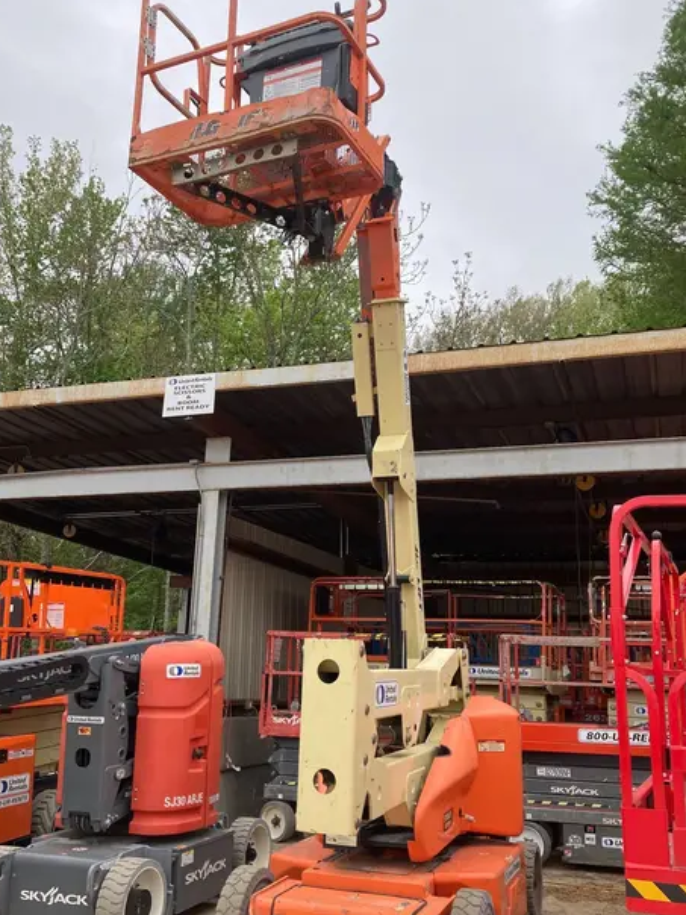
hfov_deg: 41.8
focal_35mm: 34
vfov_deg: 53.9
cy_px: 476
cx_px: 327
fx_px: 898
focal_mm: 3.99
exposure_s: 1/762
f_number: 1.8
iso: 20
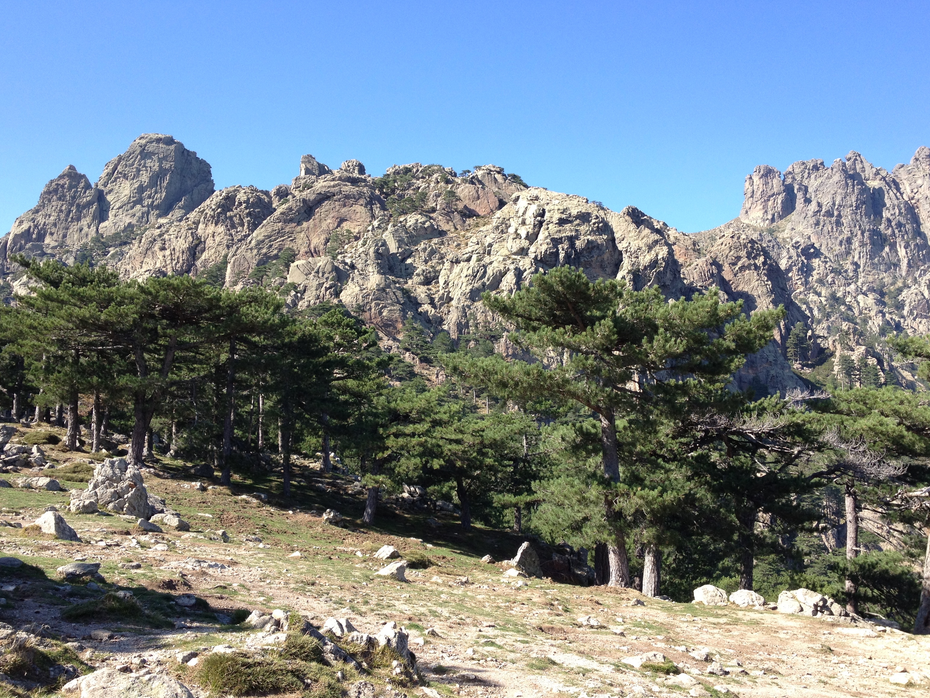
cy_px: 358
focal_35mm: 37
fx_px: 994
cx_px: 463
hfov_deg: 50.1
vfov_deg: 38.7
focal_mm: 4.28
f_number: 2.4
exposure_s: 1/581
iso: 64
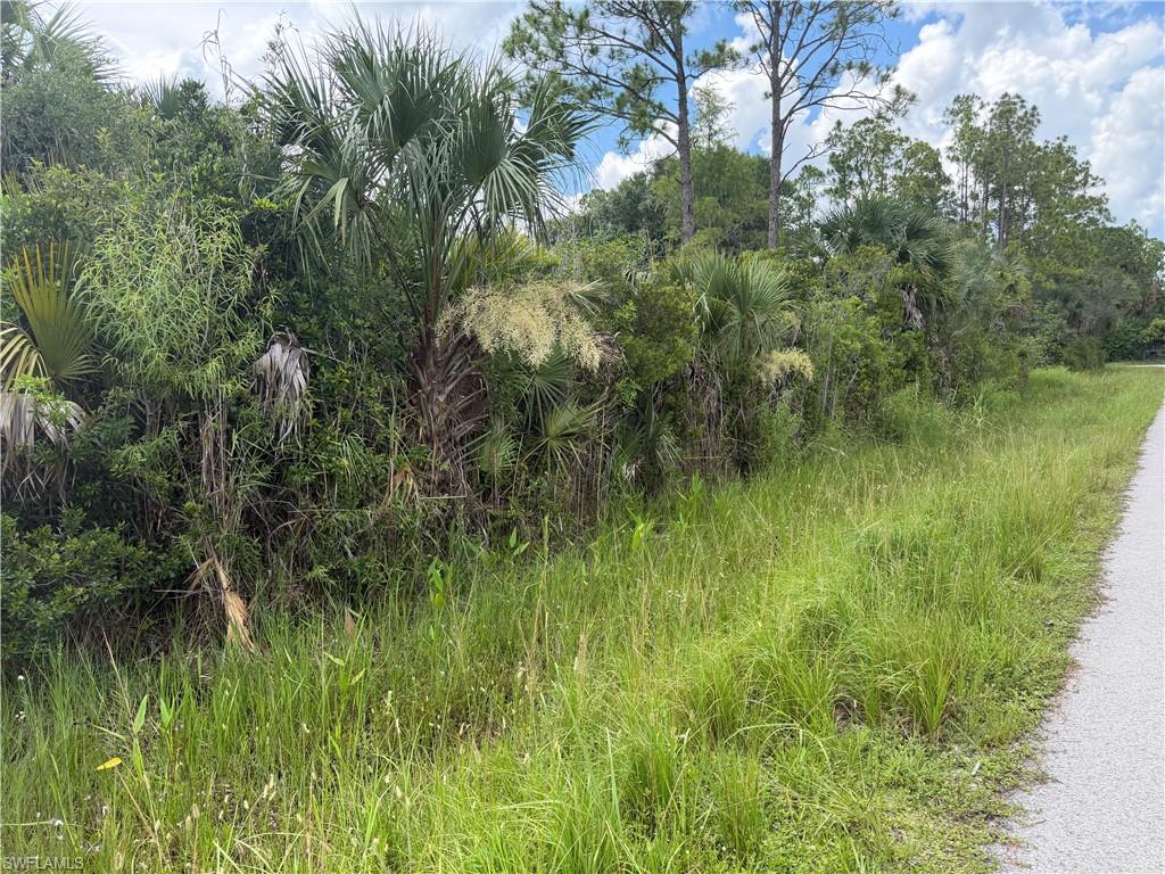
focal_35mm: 24
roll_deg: +1.5
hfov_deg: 71.6
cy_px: 437
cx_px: 582
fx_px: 808
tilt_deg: -5.7
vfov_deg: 56.8
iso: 100
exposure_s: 1/1410
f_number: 1.78
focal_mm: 6.76
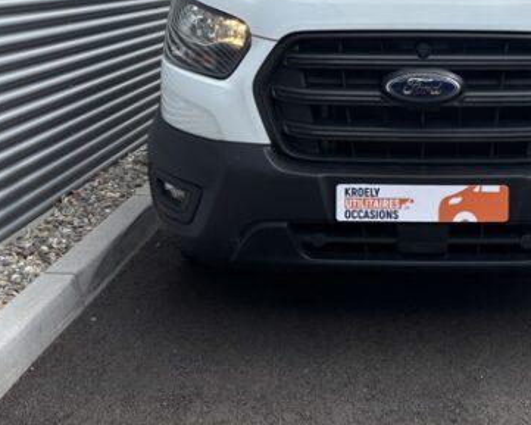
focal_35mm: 54
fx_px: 849
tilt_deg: -6.5
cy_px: 49
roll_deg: -1.4
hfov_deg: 33.8
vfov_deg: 27.2
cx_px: 416
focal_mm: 5.96
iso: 50
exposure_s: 1/2933
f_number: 1.6
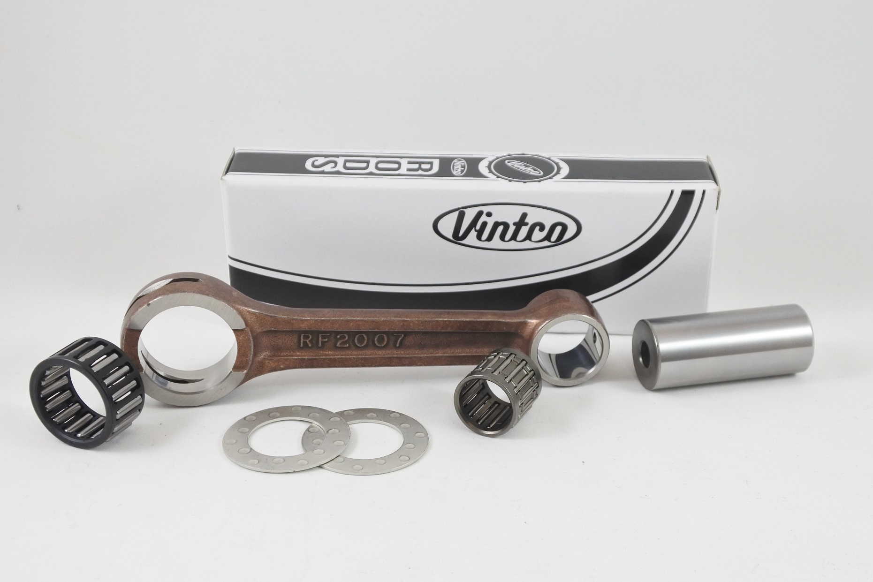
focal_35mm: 42
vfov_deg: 31.9
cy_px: 291
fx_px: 1019
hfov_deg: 46.4
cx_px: 436
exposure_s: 1/125
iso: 500
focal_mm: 15.7
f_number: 4.2
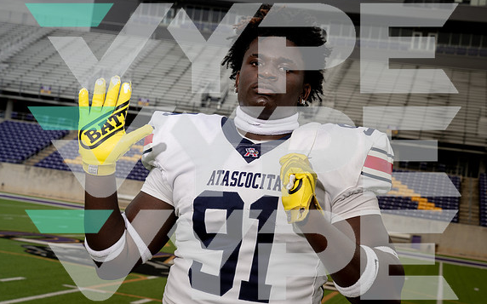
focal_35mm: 61
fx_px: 809
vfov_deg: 21.3
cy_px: 152
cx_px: 244
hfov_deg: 33.5
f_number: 8
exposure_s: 1/250
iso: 100
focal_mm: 59
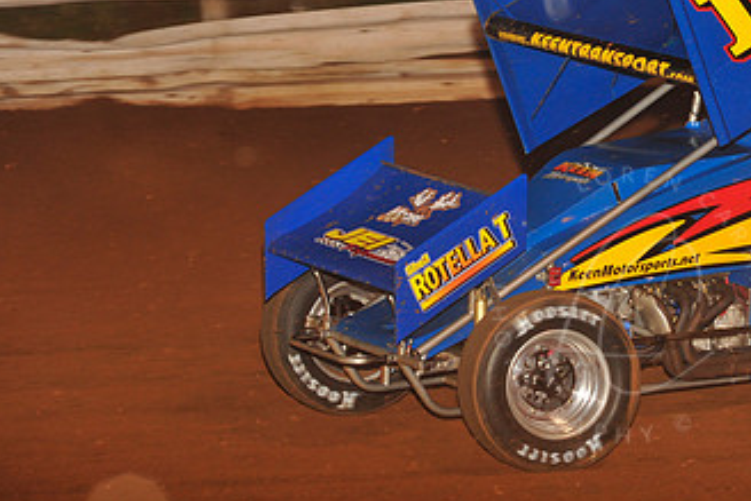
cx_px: 627
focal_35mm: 221
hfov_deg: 9.3
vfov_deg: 6.2
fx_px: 4612
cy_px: 94
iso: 800
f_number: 6.3
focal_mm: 125
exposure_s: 1/320
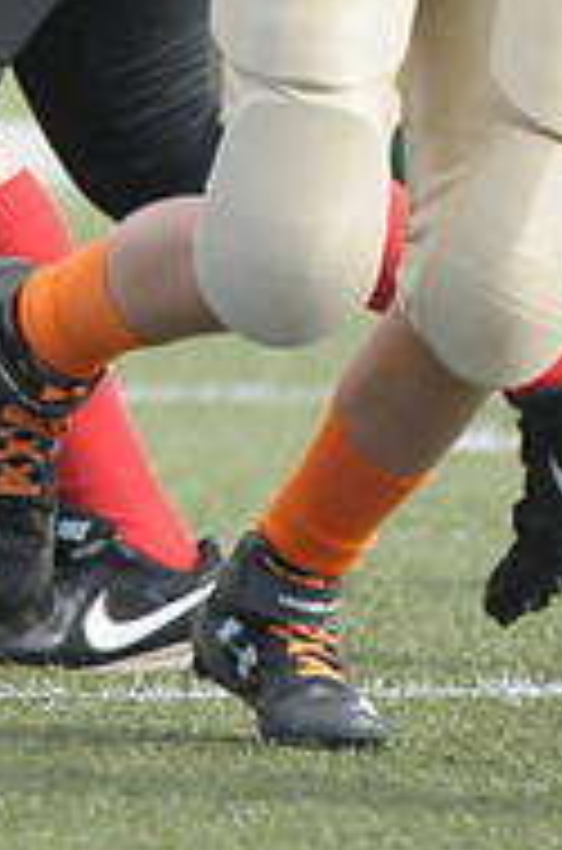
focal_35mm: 1844
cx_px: 164
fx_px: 43416
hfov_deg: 0.7
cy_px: -423
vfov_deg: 1.1
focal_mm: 400
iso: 1600
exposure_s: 1/4000
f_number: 4
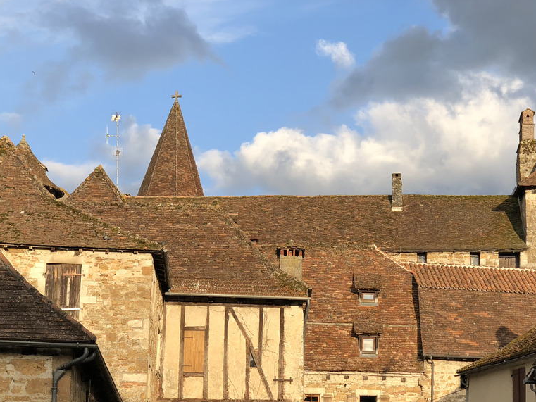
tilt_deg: +11.0
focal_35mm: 82
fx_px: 1270
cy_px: 315
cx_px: 347
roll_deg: -0.4
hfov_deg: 23.7
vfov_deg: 17.9
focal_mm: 6
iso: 16
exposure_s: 1/453
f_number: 2.4
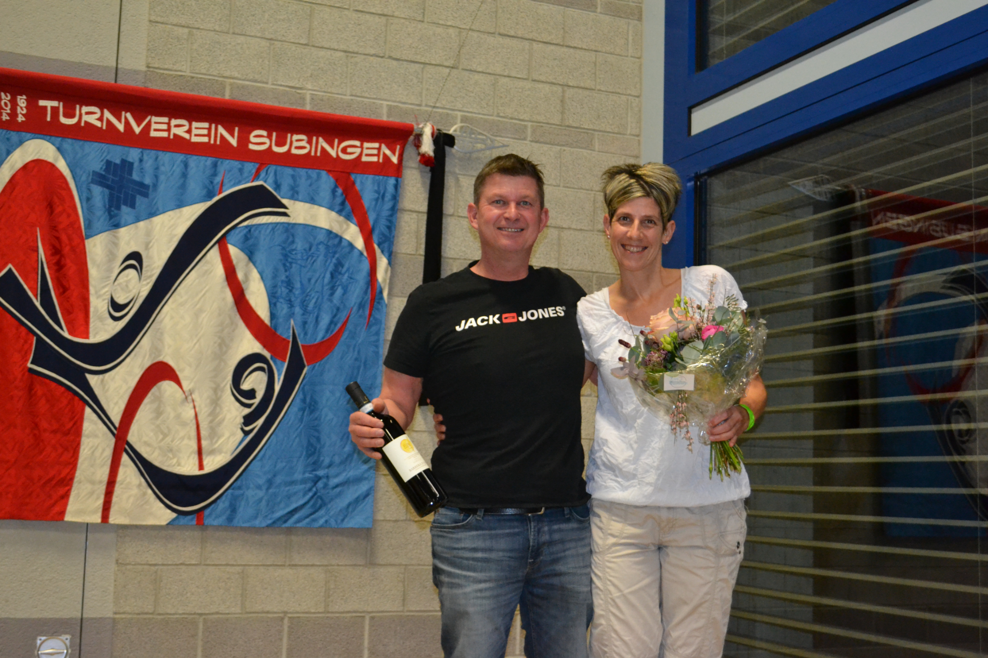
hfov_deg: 43.6
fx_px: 1235
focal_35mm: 45
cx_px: 494
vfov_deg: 29.9
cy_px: 329
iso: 2500
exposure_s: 1/60
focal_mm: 30
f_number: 4.5
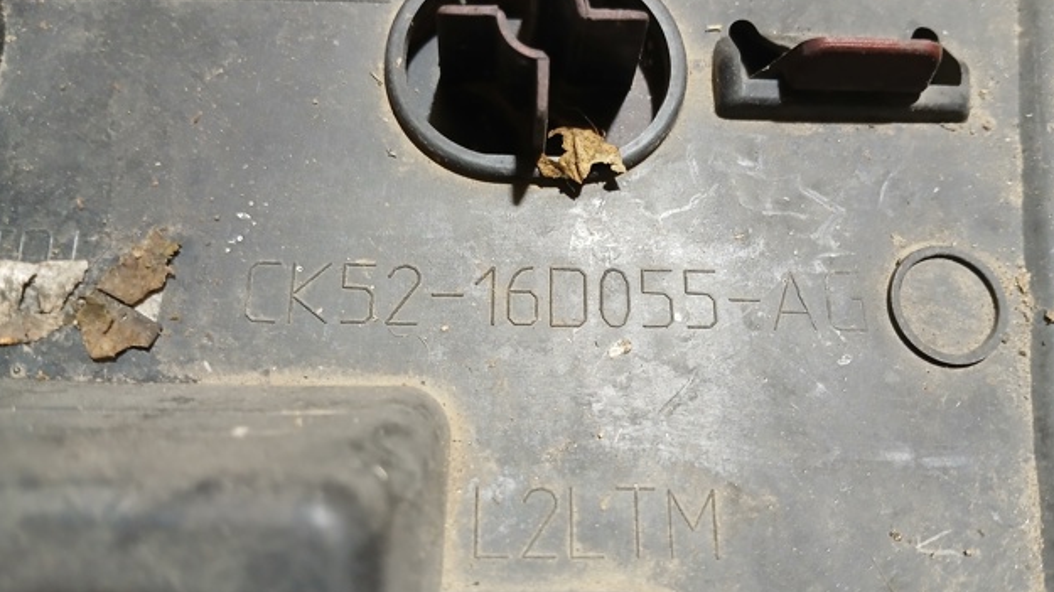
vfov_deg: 40.1
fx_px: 810
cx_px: 536
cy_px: 304
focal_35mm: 29
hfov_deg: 66.1
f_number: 1.8
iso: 250
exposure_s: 1/33
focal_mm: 3.98
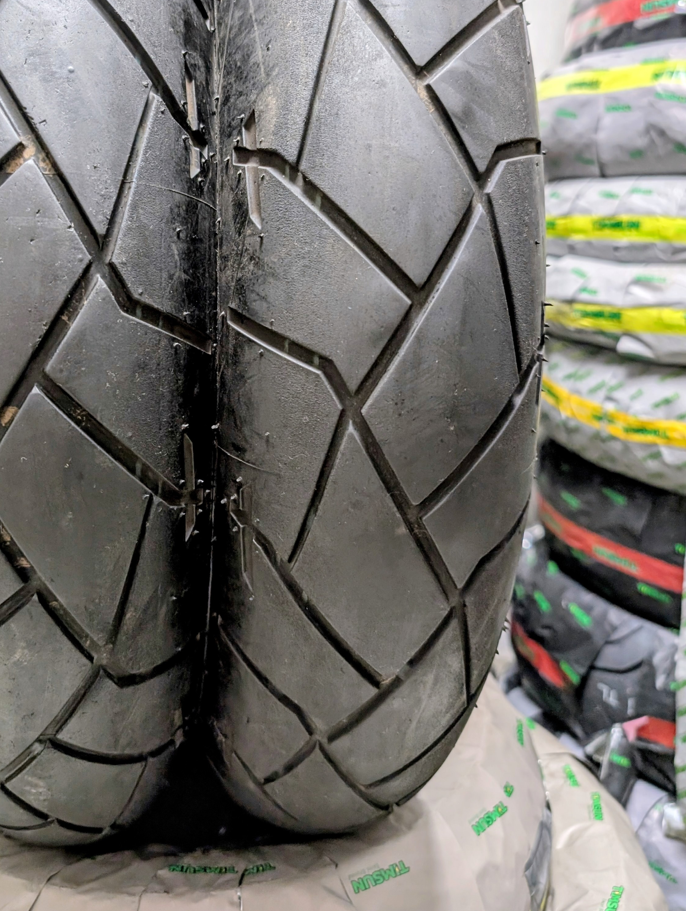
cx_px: 230
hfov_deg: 42.5
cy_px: 342
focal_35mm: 33
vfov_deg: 54.7
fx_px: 870
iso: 26
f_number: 1.68
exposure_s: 1/29.8
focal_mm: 6.9
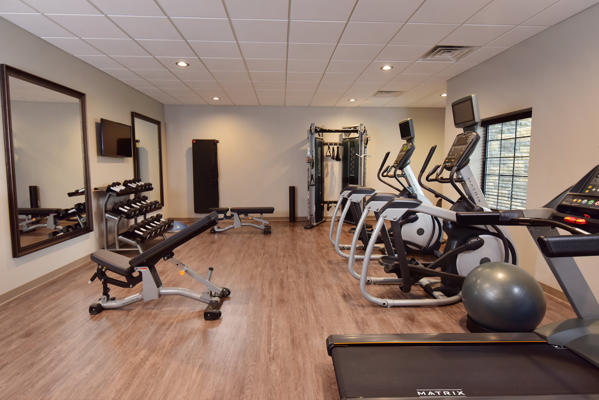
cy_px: 200
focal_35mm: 19
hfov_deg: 86.9
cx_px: 300
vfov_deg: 64.6
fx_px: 316
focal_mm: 19
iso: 500
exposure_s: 1/20
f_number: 5
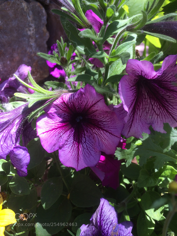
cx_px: 88
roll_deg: +1.9
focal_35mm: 29
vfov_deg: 61.7
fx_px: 198
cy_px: 118
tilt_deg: -35.3
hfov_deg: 48.2
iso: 32
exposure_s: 1/383
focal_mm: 4.15
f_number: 2.2
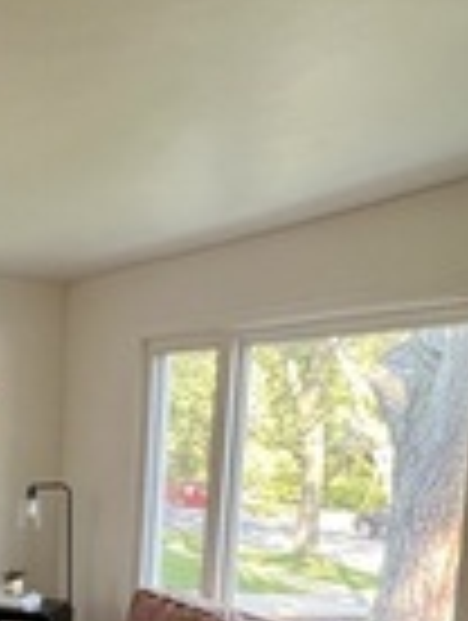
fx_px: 845
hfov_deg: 29.9
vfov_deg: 37.7
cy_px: 558
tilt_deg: -8.1
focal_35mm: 47
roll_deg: -1.9
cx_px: 61
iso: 250
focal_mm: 1.57
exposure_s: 1/94
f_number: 1.8
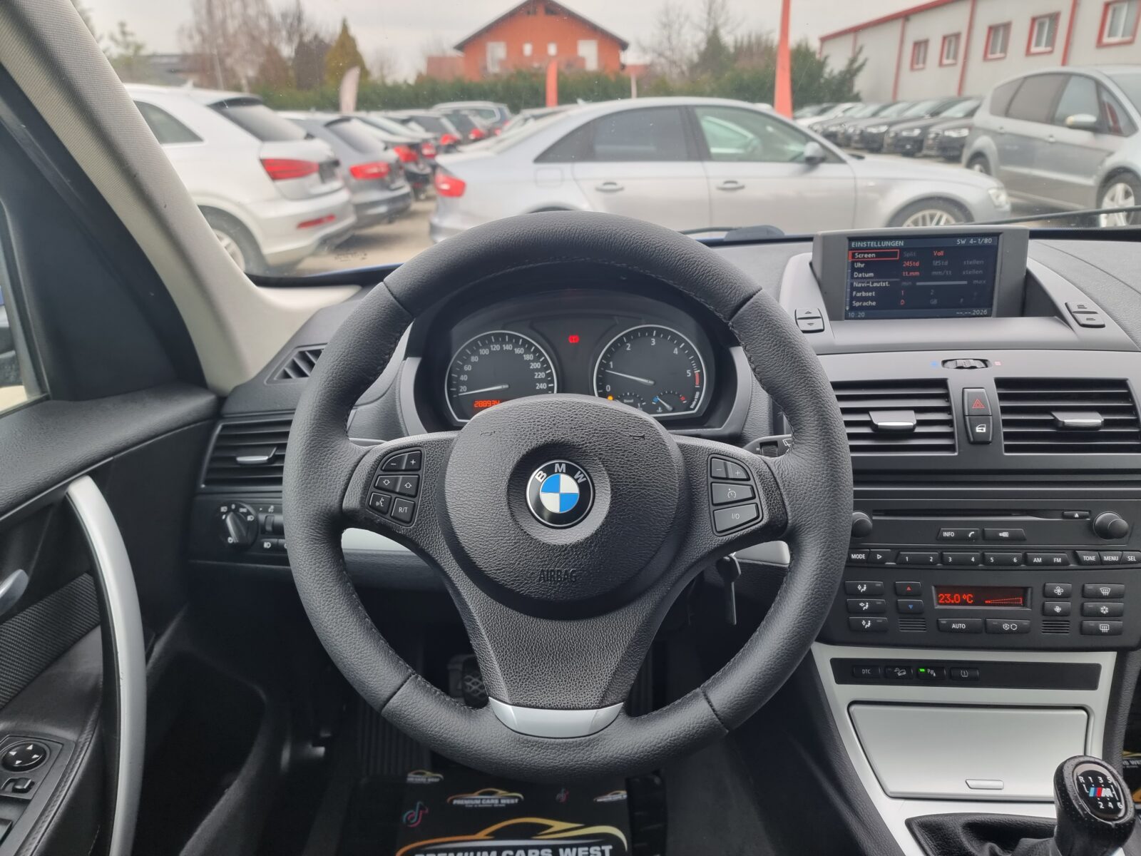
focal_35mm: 24
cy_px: 428
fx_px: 791
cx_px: 570
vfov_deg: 56.8
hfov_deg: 71.6
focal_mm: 6.7
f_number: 1.8
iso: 50
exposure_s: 1/100
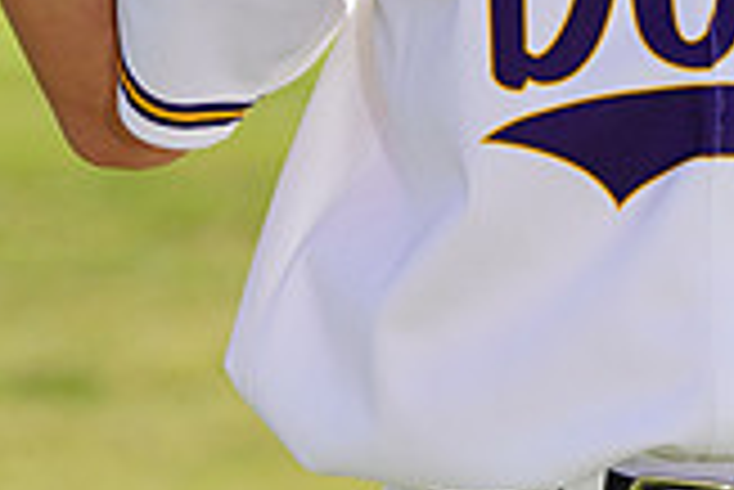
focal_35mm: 878
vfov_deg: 1.6
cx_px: 648
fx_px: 17917
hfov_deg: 2.3
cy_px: -274
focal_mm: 247
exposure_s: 1/250
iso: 100
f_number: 8
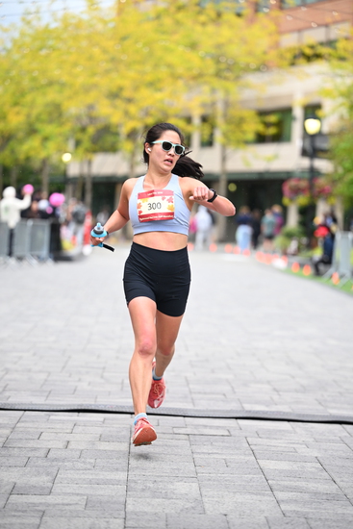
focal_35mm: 120
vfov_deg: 17.1
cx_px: 176
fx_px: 1764
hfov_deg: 11.4
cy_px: 264
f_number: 2.8
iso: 1250
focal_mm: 120
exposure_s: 1/1600
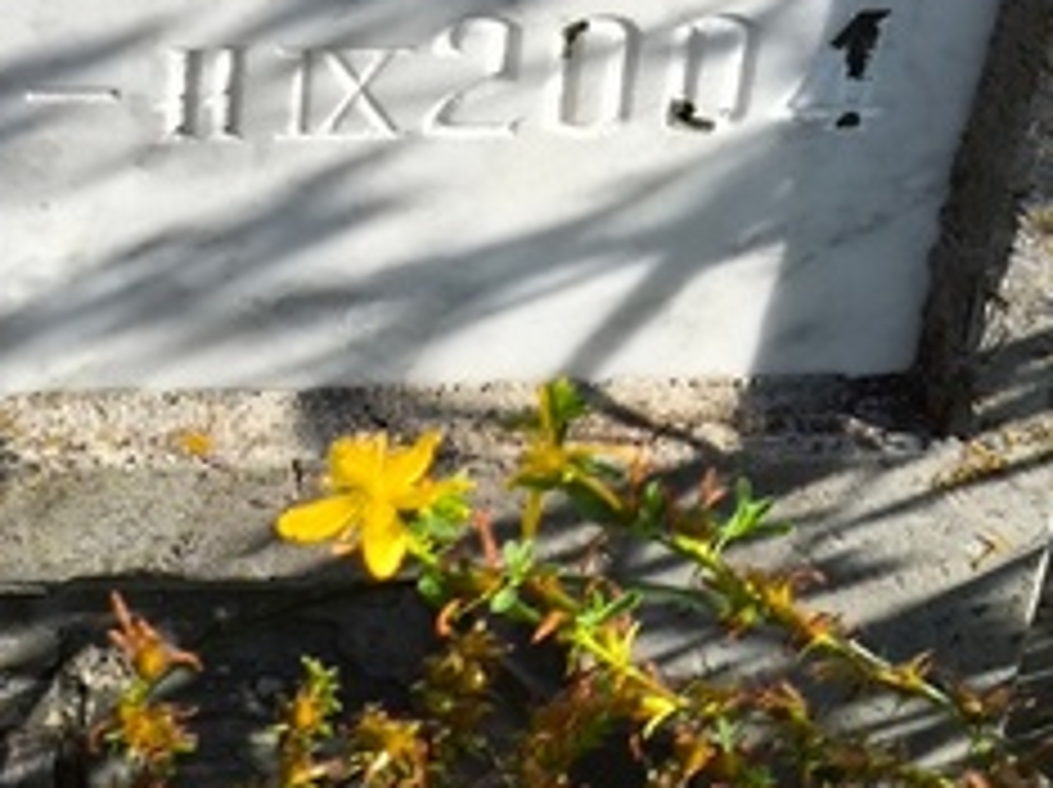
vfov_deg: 8.5
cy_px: -230
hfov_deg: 11.5
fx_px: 5196
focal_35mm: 171
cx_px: 7
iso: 50
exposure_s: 1/877
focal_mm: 4.71
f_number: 1.7
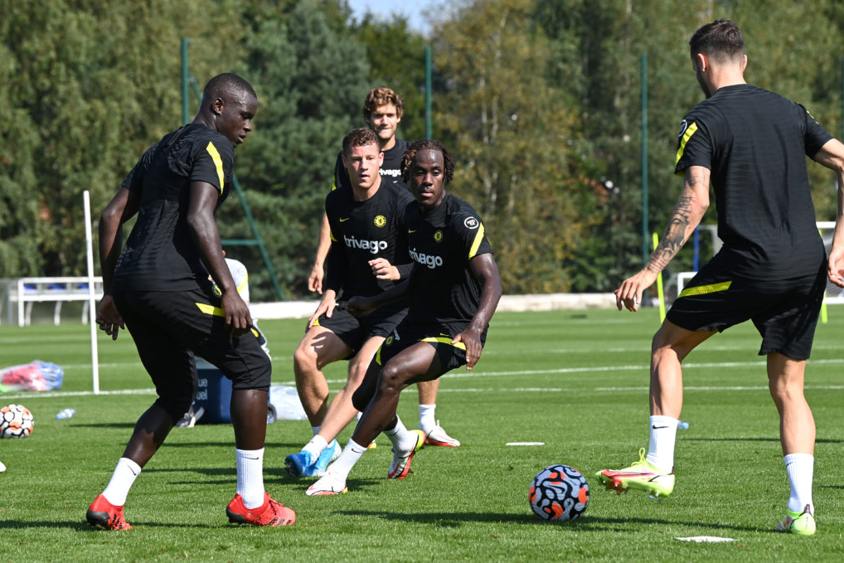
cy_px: 281
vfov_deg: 8.0
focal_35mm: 171
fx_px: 4009
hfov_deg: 12.0
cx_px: 420
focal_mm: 170
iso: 400
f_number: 7.1
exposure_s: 1/1250
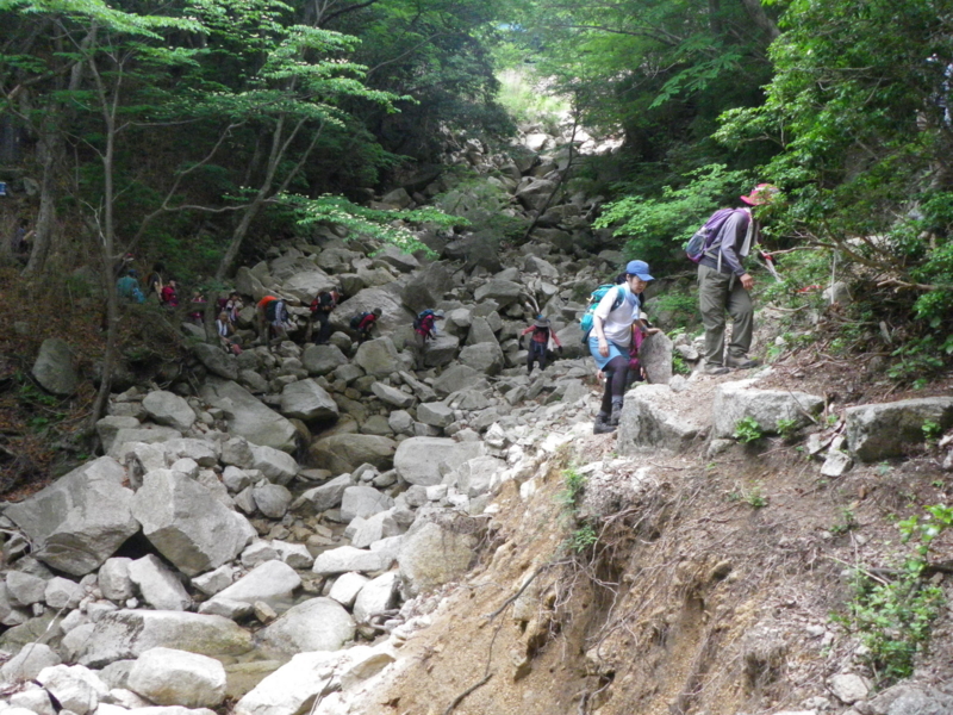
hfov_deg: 52.6
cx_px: 476
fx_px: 964
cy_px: 358
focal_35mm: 35
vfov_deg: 40.7
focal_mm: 6.2
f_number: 3.8
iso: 400
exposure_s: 1/60
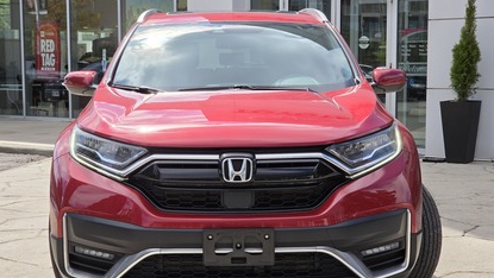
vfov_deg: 15.9
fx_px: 996
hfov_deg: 27.9
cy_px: 165
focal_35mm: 76
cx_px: 245
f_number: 2.4
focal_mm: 7
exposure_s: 1/1372
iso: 25
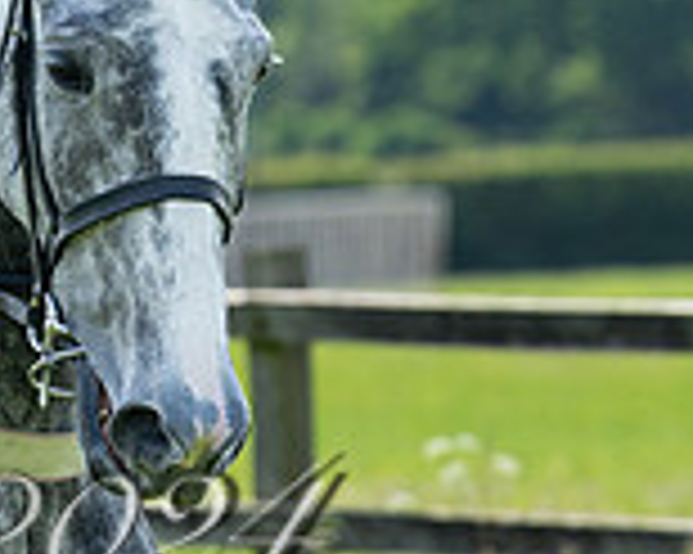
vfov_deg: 1.8
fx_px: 17238
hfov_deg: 2.3
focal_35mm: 841
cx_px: 256
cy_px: 62
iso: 200
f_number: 5
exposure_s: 1/800
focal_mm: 155
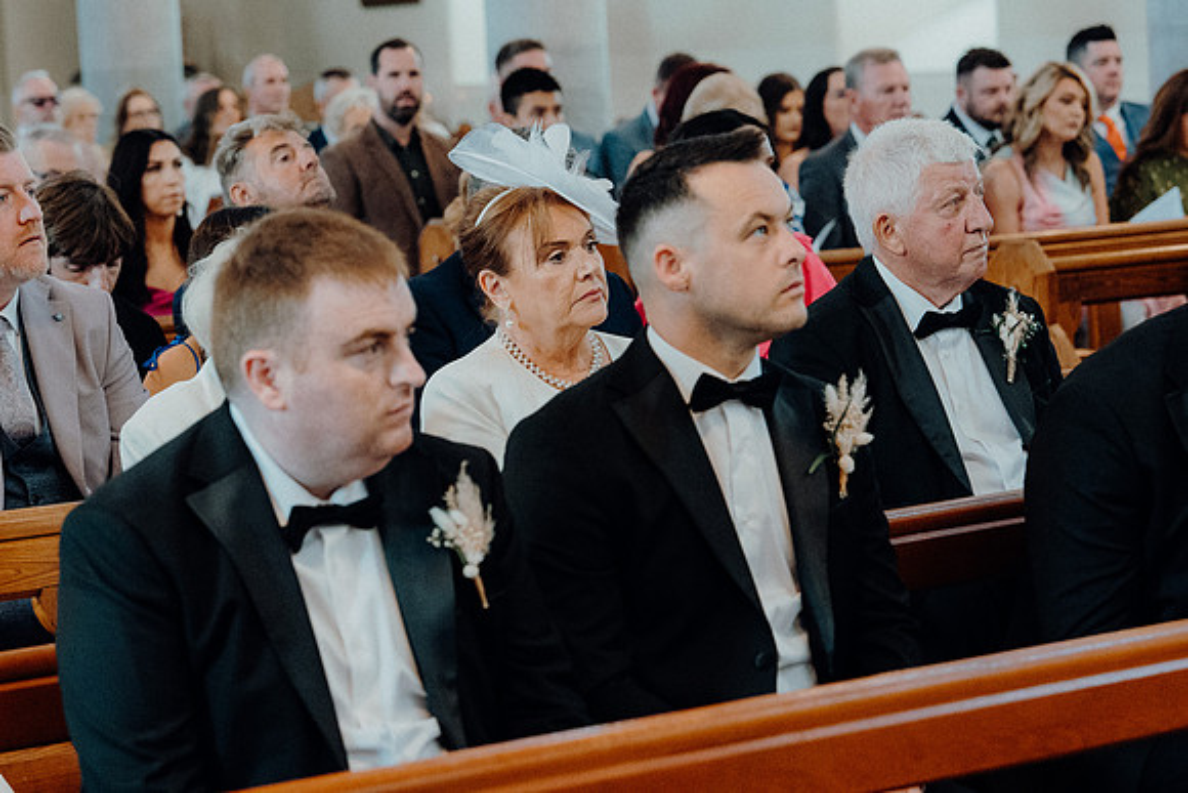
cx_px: 594
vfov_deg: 13.0
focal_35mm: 105
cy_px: 396
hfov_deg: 19.5
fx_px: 3466
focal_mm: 70
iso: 4000
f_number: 3.5
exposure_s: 1/160
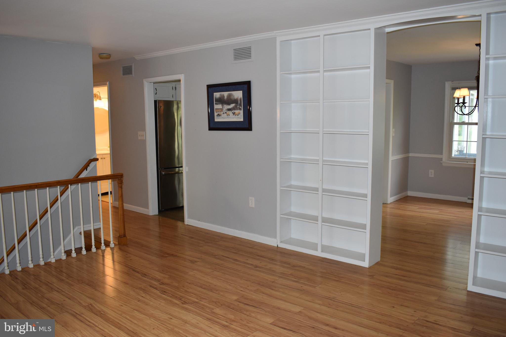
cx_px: 253
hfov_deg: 61.9
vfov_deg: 43.6
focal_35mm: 30
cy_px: 168
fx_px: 422
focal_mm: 20
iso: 800
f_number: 4.5
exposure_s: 1/80
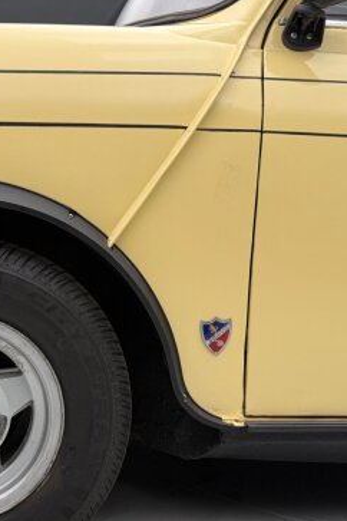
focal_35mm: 44
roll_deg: +0.5
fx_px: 636
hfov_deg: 28.8
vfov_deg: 44.3
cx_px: 9
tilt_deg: -6.2
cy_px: 307
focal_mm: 6.76
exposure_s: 1/99
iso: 125
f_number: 1.78
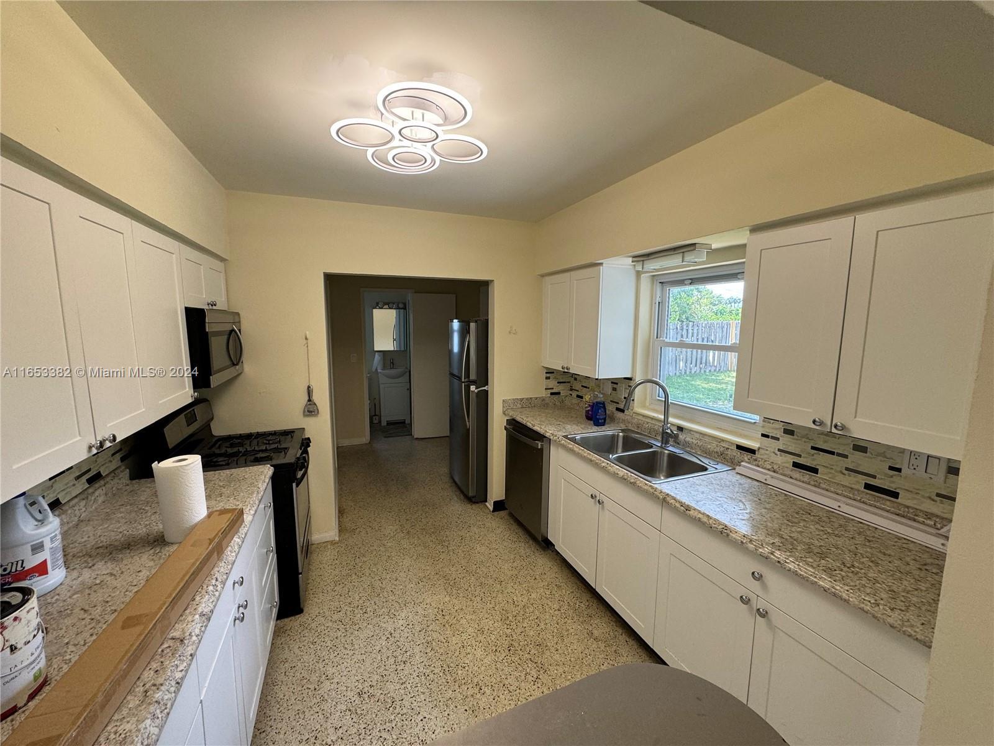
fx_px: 402
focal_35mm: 14
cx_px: 497
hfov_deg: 102.1
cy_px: 373
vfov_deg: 85.7
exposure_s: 1/120
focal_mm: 2.22
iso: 125
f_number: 2.2
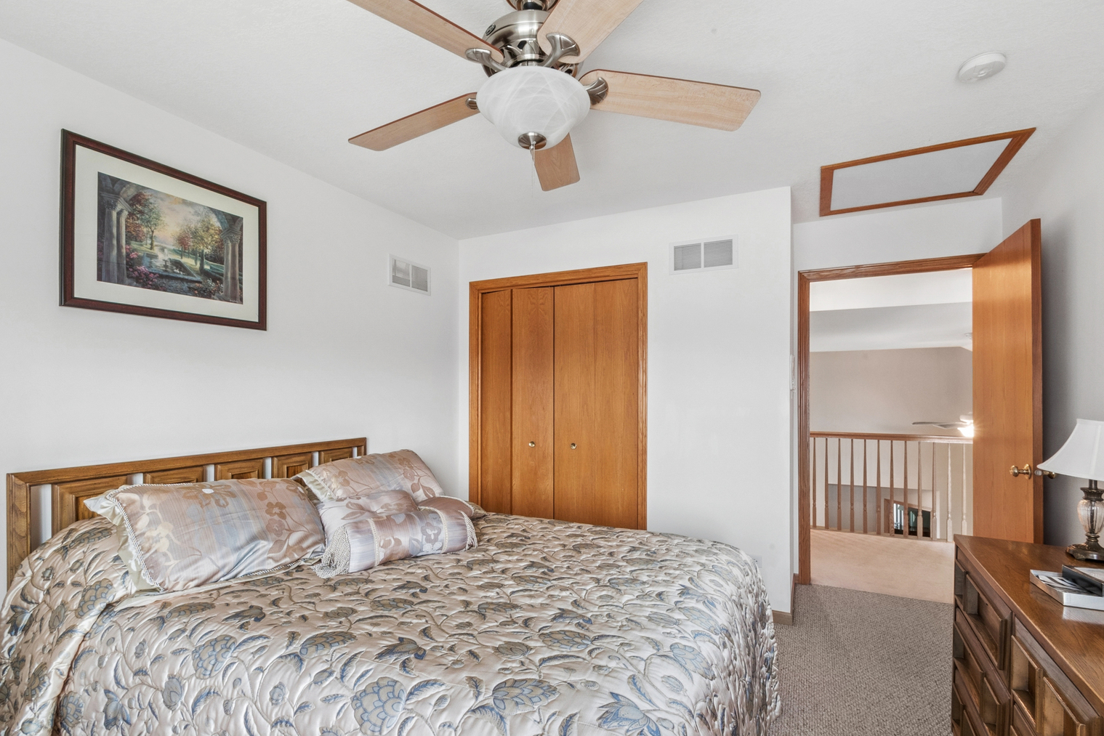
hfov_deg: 96.7
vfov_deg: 73.7
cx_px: 534
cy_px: 380
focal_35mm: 16
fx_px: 491
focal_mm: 10
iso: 400
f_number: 20
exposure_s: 1.6
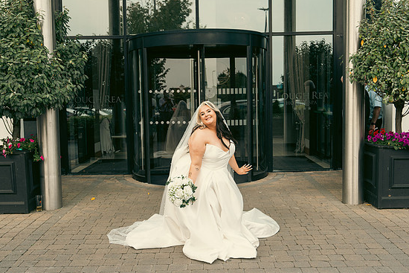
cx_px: 205
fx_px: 443
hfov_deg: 49.5
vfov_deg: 34.2
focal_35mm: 39
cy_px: 131
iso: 200
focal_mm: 37
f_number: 5
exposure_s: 1/250
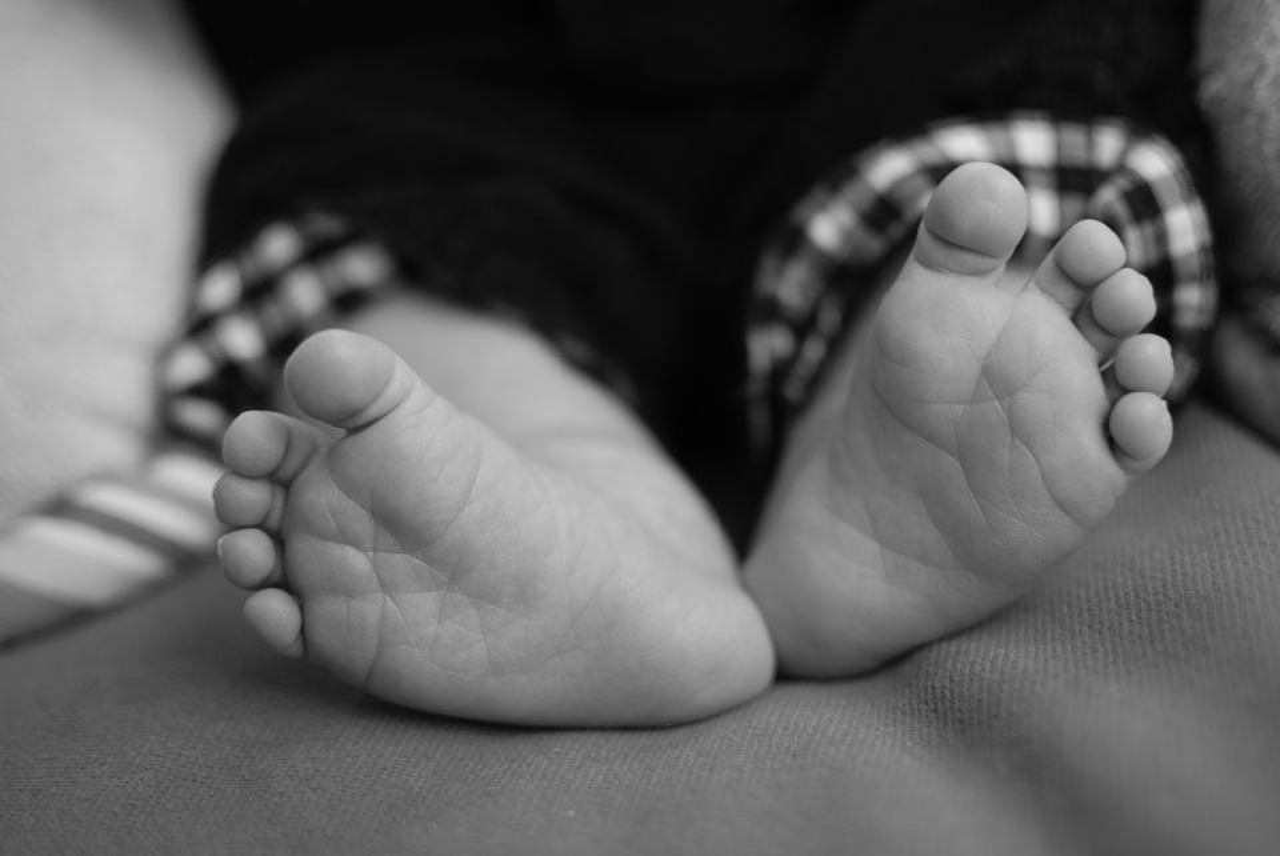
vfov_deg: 25.8
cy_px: 428
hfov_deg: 37.8
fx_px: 1868
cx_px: 640
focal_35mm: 52
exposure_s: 1/40
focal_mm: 35
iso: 100
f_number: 1.8
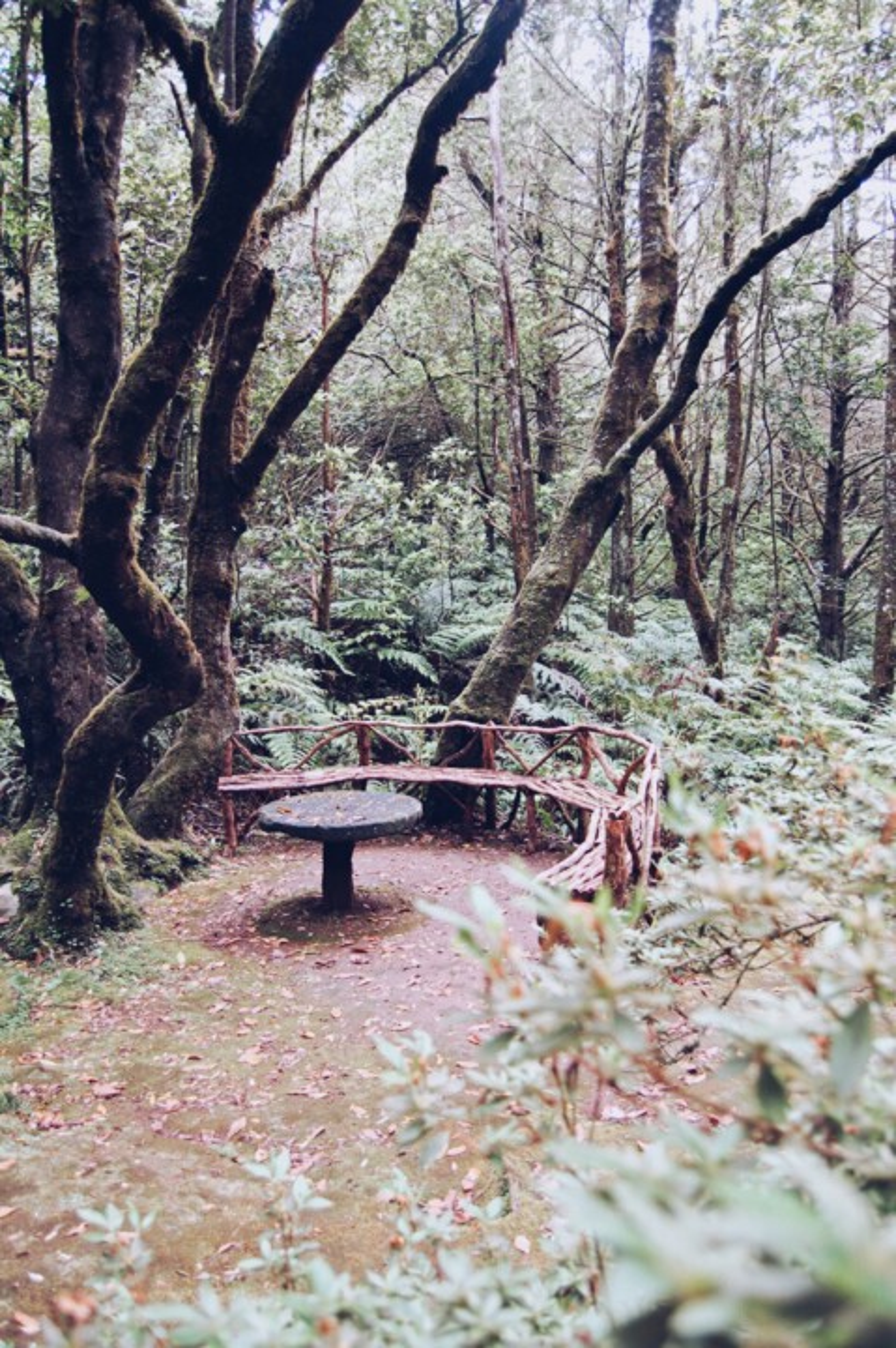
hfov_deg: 22.6
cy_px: 674
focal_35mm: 60
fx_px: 2243
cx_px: 448
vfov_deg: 33.4
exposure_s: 1/30
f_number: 5
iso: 400
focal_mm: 40
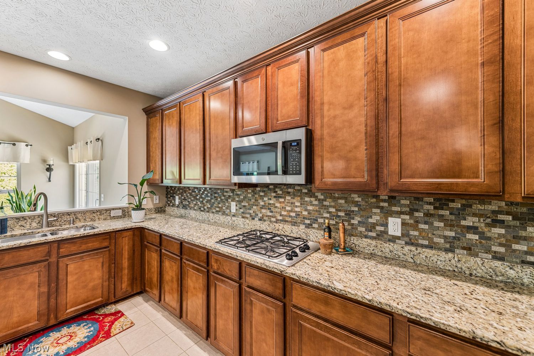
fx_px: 208
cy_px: 178
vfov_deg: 81.2
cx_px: 267
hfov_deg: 104.3
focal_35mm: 14
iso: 200
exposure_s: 1/10
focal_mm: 14
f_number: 3.5
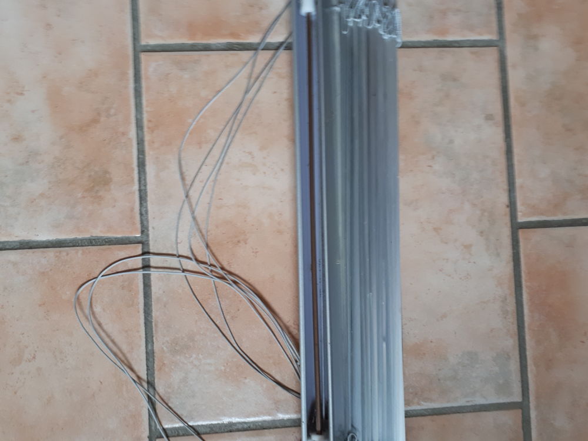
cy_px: 220
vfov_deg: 51.4
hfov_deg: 65.3
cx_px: 294
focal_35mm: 27
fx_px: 459
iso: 125
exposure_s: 1/33
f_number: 1.9
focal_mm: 3.6
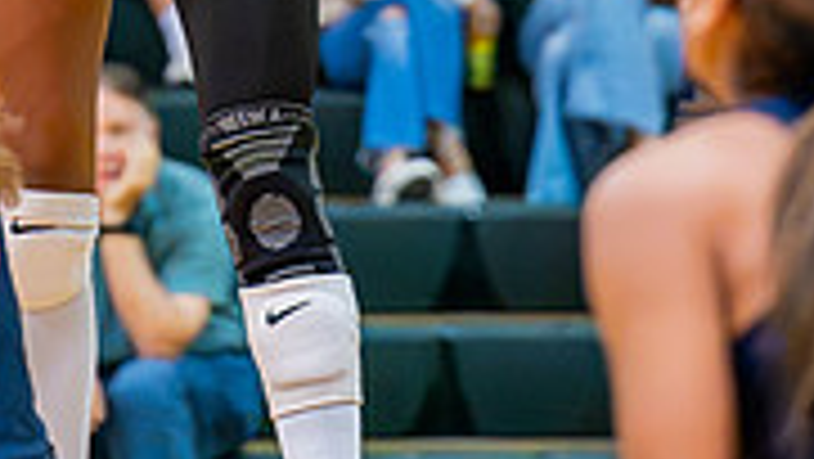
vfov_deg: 2.5
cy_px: -531
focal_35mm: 491
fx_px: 10602
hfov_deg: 4.4
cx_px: 115
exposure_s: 1/800
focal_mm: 125
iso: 11400
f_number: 2.8
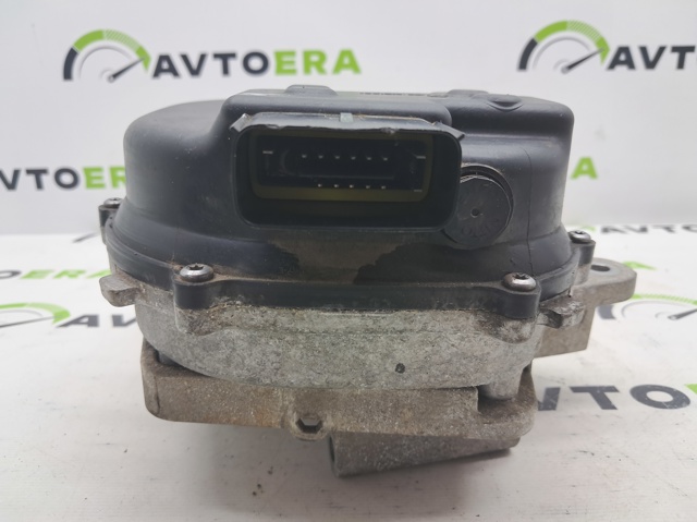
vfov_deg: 51.3
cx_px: 348
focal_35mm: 27
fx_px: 543
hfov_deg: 65.4
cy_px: 261
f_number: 1.8
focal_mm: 4
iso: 50
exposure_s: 1/50
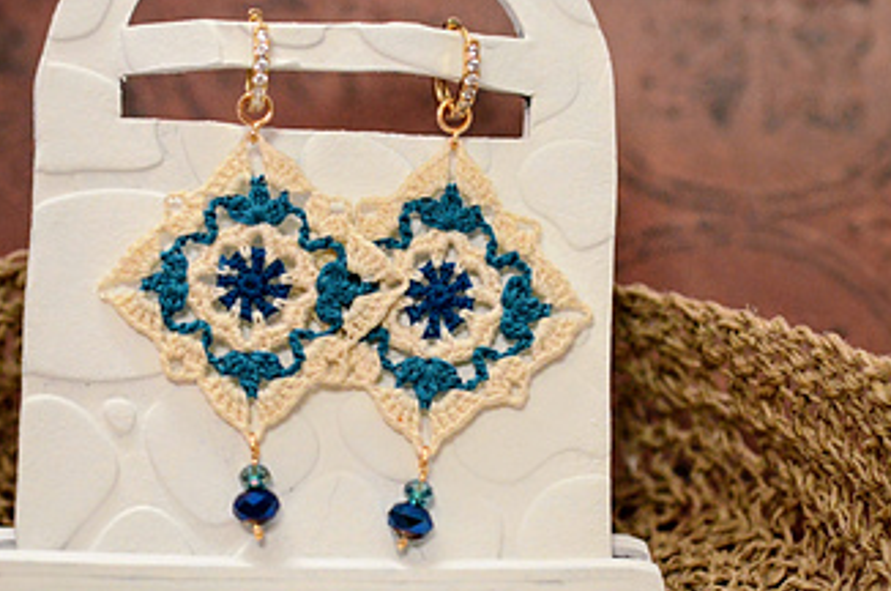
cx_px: 443
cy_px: 319
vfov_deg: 14.8
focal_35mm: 92
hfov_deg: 22.2
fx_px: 2273
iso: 3200
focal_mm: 40
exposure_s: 1/500
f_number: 3
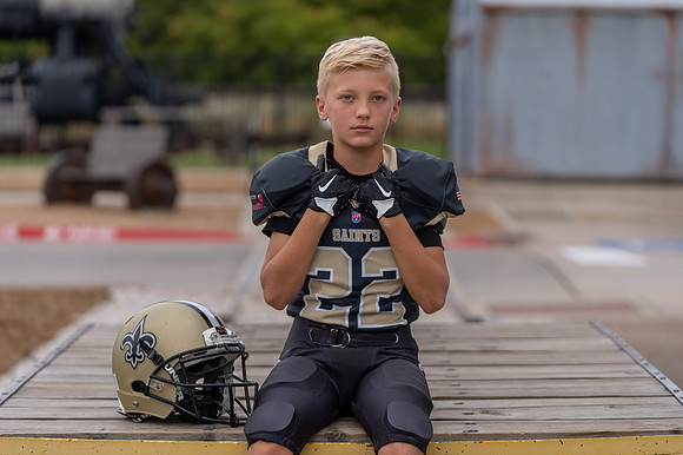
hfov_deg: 19.0
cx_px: 360
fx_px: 2046
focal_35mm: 108
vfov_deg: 12.7
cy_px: 239
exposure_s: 1/500
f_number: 2.8
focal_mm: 102
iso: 100
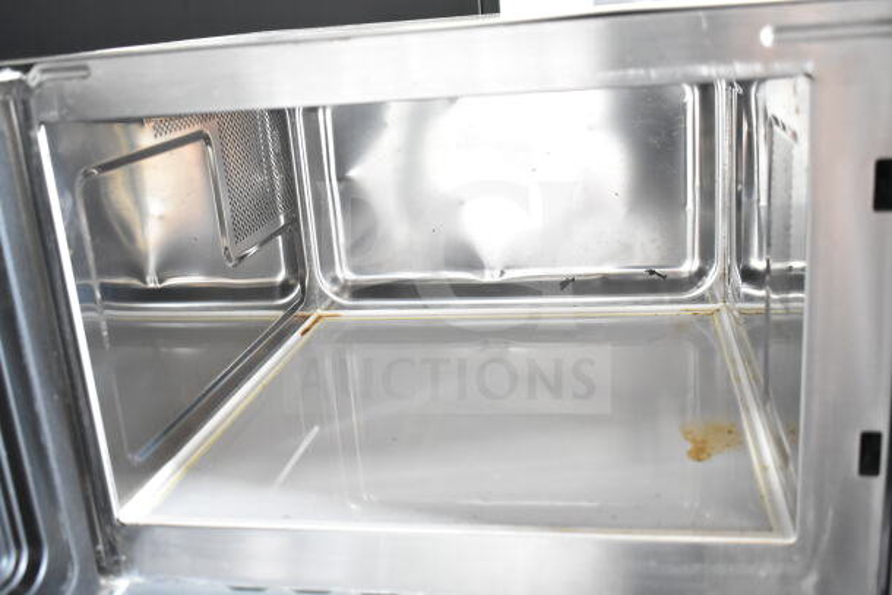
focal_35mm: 38
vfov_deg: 35.5
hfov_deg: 51.3
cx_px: 446
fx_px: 929
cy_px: 298
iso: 3600
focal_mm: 25
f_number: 4
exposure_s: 1/40
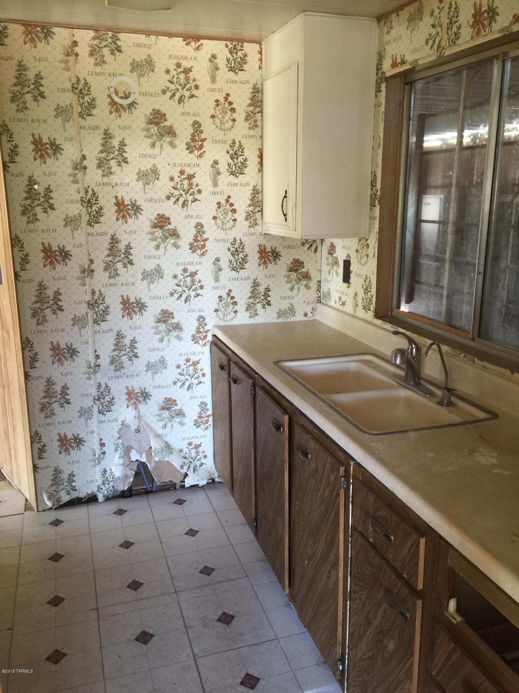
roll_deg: -0.4
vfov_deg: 61.7
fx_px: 580
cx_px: 260
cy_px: 346
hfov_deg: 48.2
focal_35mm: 29
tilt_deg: -13.9
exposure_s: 1/15
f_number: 2.2
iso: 64
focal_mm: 4.15
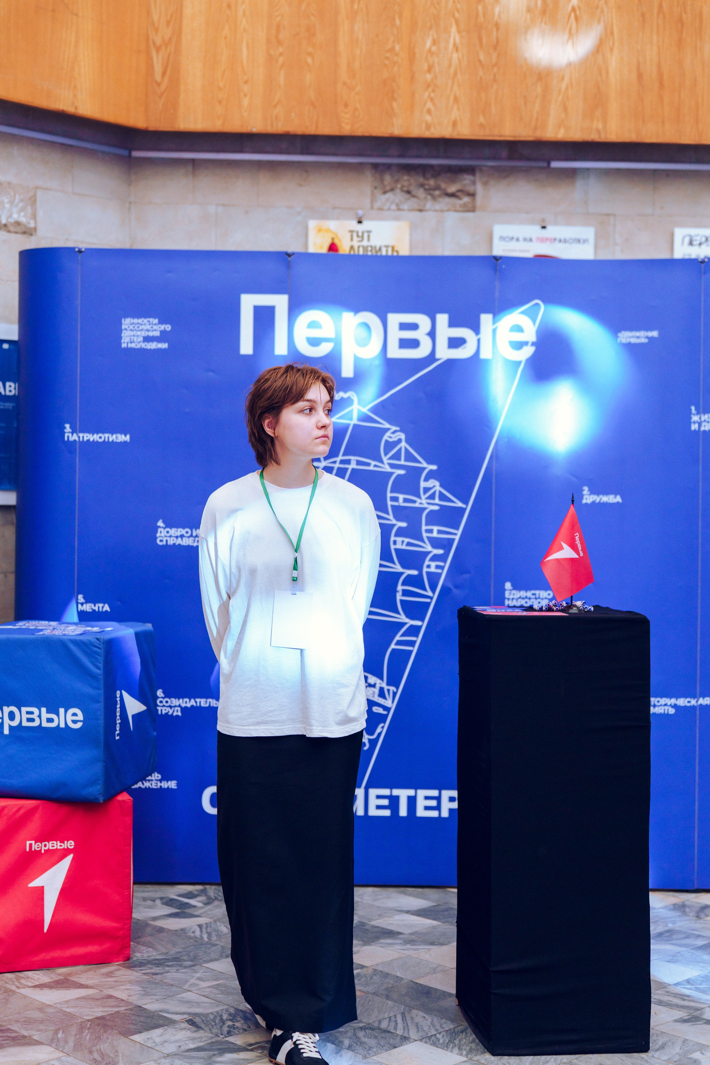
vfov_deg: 38.9
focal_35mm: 51
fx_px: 1509
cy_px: 532
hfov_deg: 26.5
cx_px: 355
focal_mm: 51
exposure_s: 1/200
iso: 640
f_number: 2.2
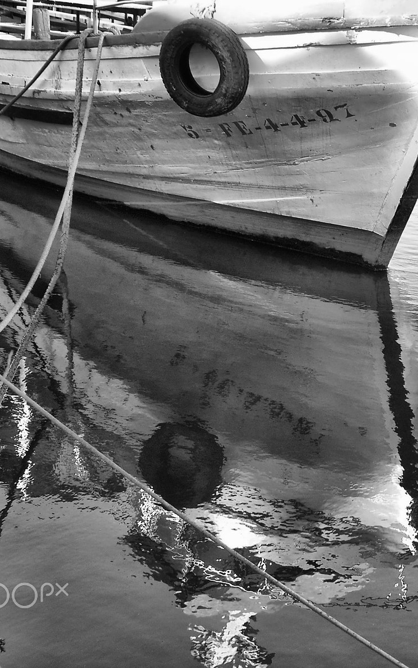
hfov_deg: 18.1
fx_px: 1294
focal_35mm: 71
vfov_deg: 29.0
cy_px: 333
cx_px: 378
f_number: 3.2
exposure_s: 1/125
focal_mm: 12.9
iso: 50
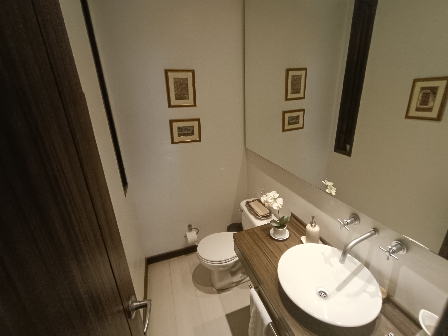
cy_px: 168
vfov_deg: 78.1
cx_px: 224
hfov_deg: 94.5
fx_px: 207
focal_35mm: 16
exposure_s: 1/60
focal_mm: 1.66
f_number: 2.2
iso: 556
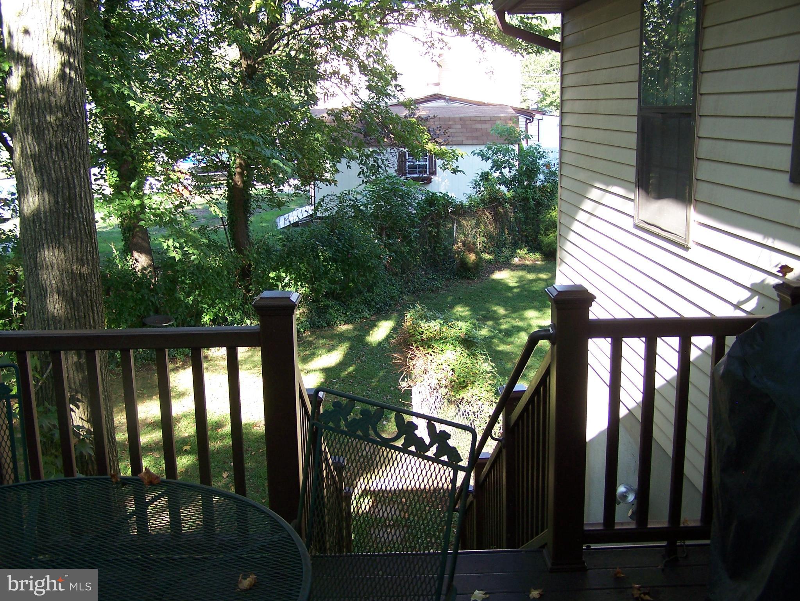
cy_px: 300
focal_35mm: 38
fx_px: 878
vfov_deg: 37.7
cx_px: 400
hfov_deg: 49.0
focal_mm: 6.3
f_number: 2.8
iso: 80
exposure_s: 1/80
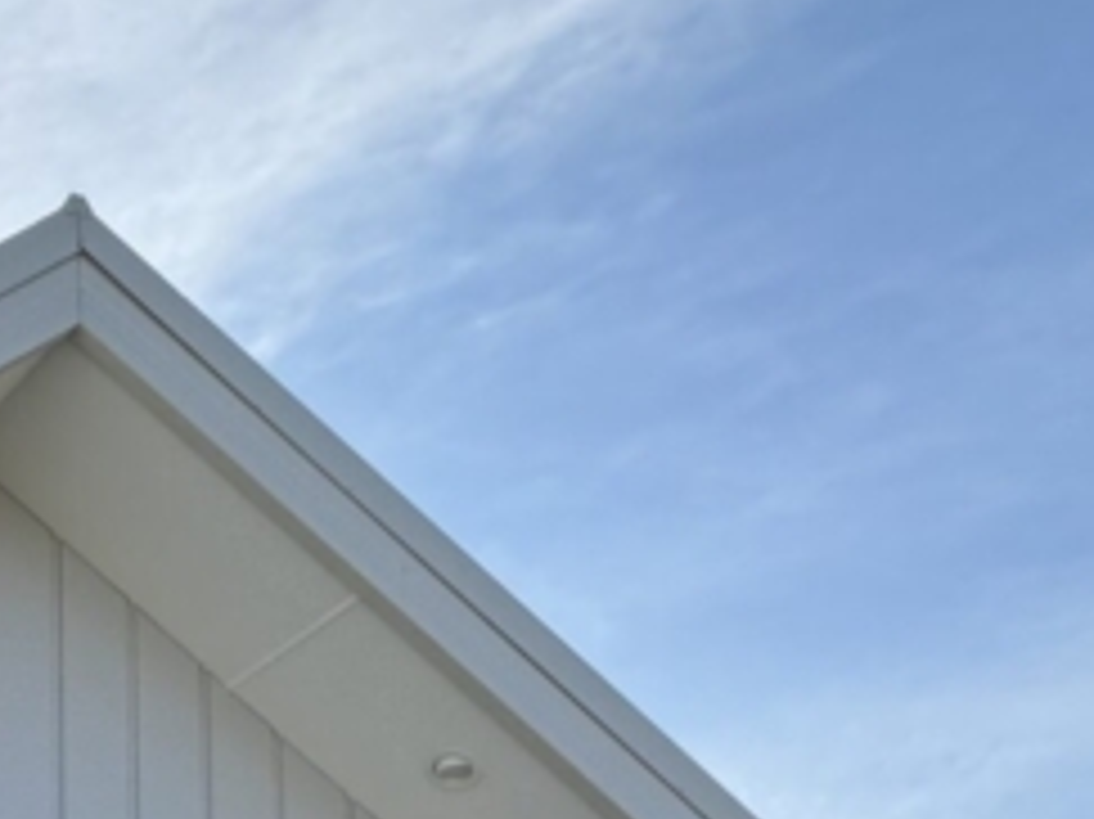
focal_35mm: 59
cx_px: -765
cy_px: 1485
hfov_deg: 22.6
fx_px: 1864
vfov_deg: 18.9
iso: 40
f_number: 2.2
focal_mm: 2.22
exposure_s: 1/840
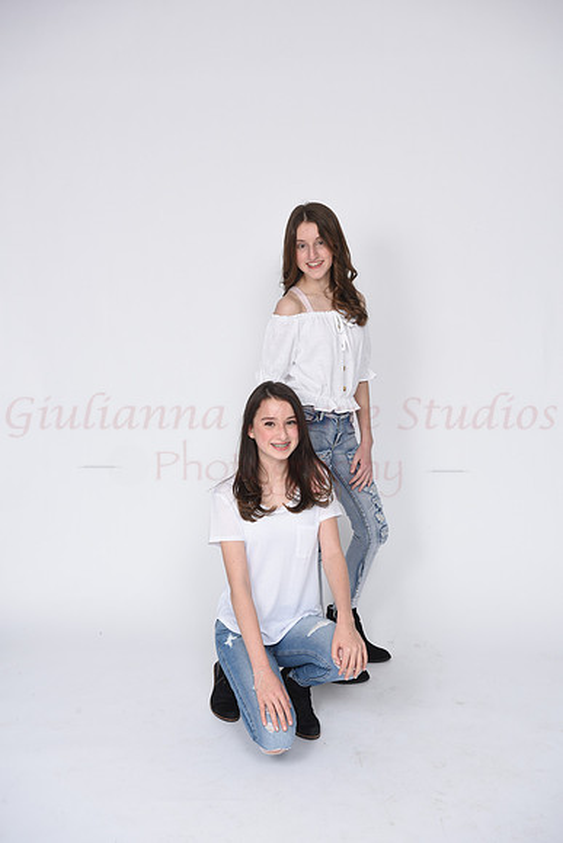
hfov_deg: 29.9
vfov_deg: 43.6
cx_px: 282
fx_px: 1055
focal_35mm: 45
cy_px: 422
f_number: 8
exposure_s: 1/100
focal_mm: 45
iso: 160
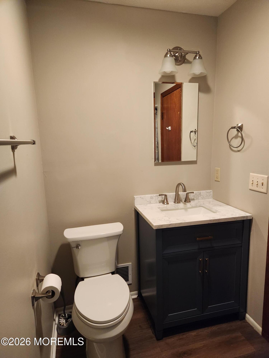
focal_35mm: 23
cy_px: 179
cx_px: 134
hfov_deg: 58.9
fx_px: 238
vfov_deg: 73.9
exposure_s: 1/60
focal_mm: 5.4
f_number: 1.8
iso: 800
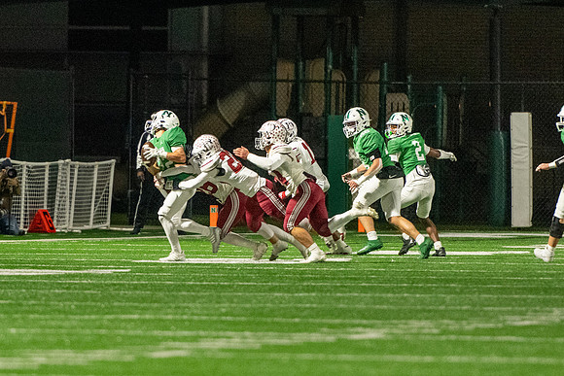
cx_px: 156
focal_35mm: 465
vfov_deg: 3.0
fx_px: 7293
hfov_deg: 4.4
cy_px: 260
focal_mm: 200
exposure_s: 1/800
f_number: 2.8
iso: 6400
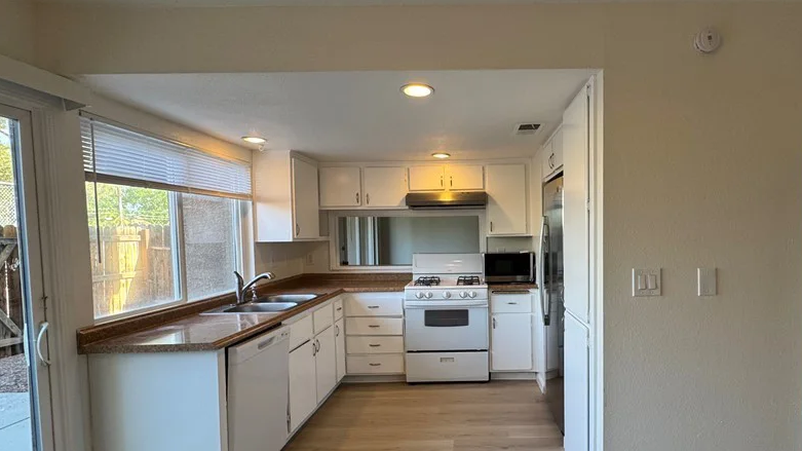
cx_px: 483
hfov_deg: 85.5
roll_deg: +0.6
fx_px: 425
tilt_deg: -3.5
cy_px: 255
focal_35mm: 20
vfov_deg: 55.7
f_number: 2.2
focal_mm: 2.22
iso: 125
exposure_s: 1/120
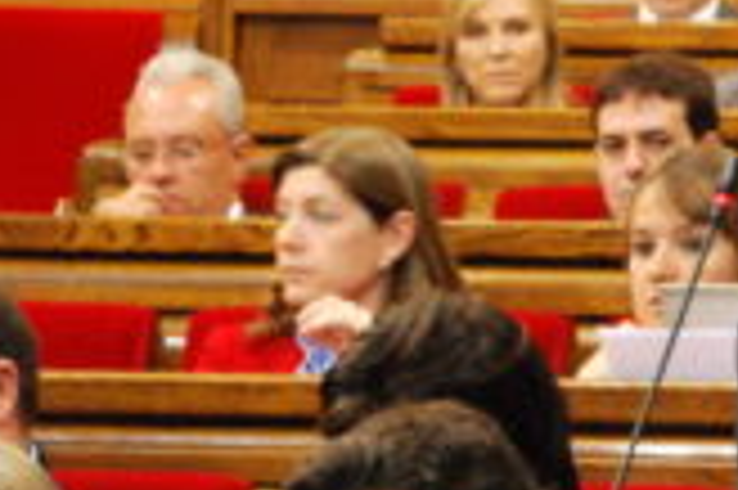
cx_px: 950
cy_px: 99
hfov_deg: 5.4
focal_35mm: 378
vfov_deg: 3.6
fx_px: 7747
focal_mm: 55
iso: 1400
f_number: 5.6
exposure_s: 1/30
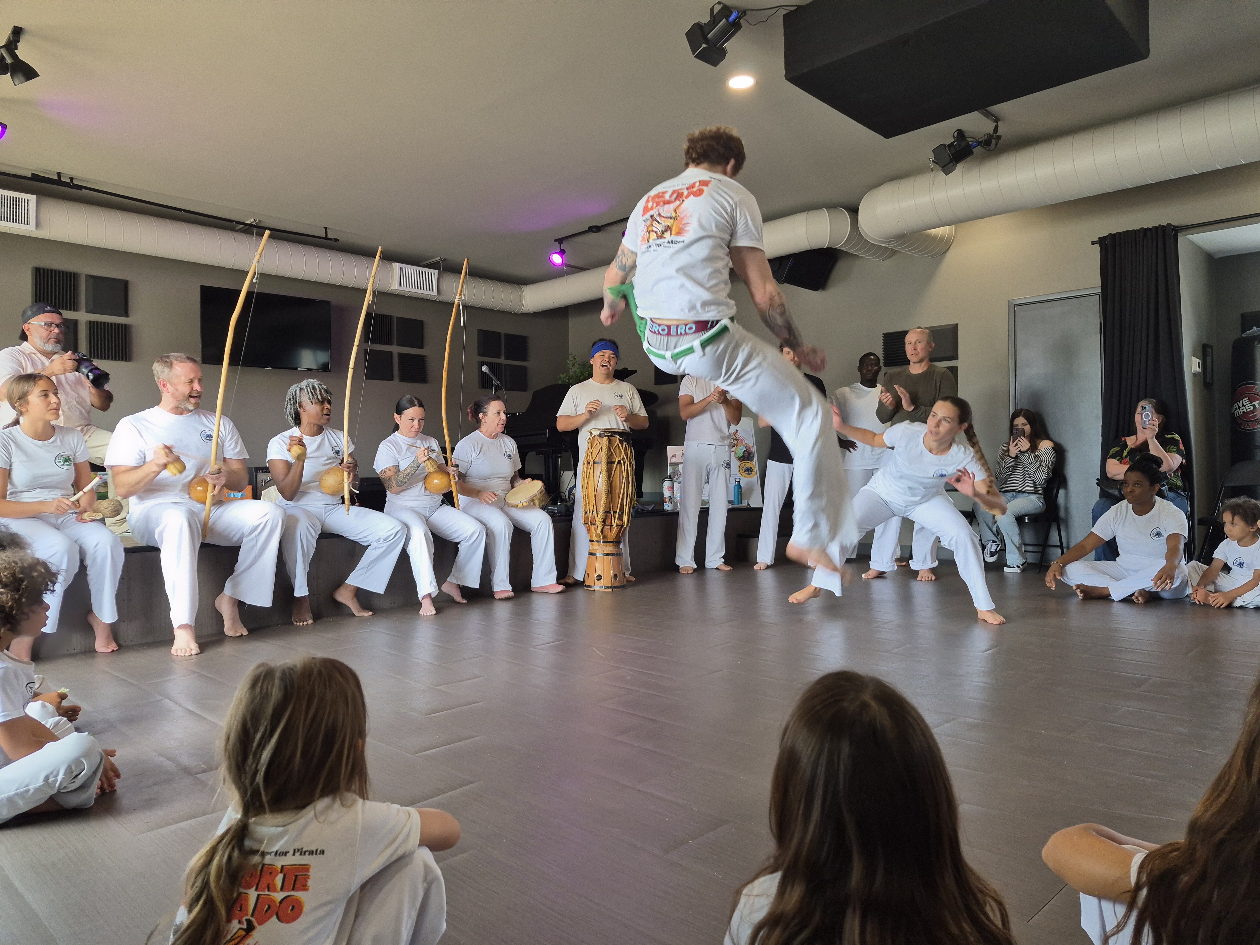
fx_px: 837
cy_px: 472
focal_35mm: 23
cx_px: 630
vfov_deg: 58.9
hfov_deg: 73.9
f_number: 1.8
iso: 125
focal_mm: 5.4
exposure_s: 1/120
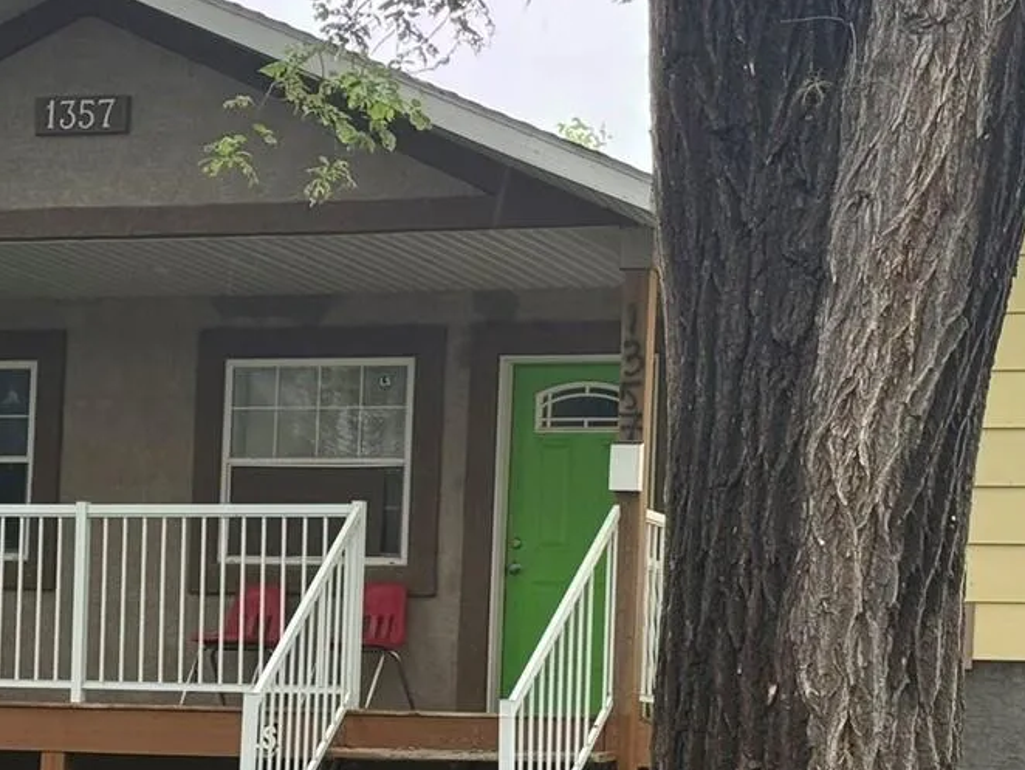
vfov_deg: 12.7
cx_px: 495
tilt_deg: +4.3
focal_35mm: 116
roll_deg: -1.6
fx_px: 3436
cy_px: 601
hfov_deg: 17.0
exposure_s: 1/121
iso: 80
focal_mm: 6.76
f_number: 1.78
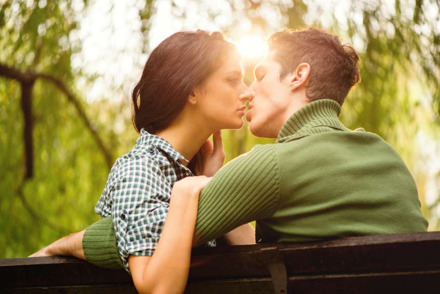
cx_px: 220
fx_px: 1284
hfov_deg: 19.4
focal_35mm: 105
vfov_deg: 13.1
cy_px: 147
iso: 360
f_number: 2.8
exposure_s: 1/80
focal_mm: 105
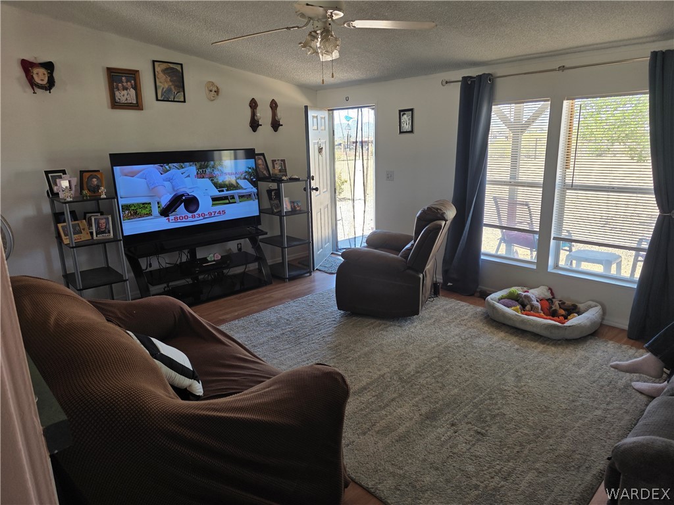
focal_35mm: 23
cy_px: 252
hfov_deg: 73.9
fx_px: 448
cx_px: 337
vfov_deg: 58.9
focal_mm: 6.3
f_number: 1.7
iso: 64
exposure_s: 1/180
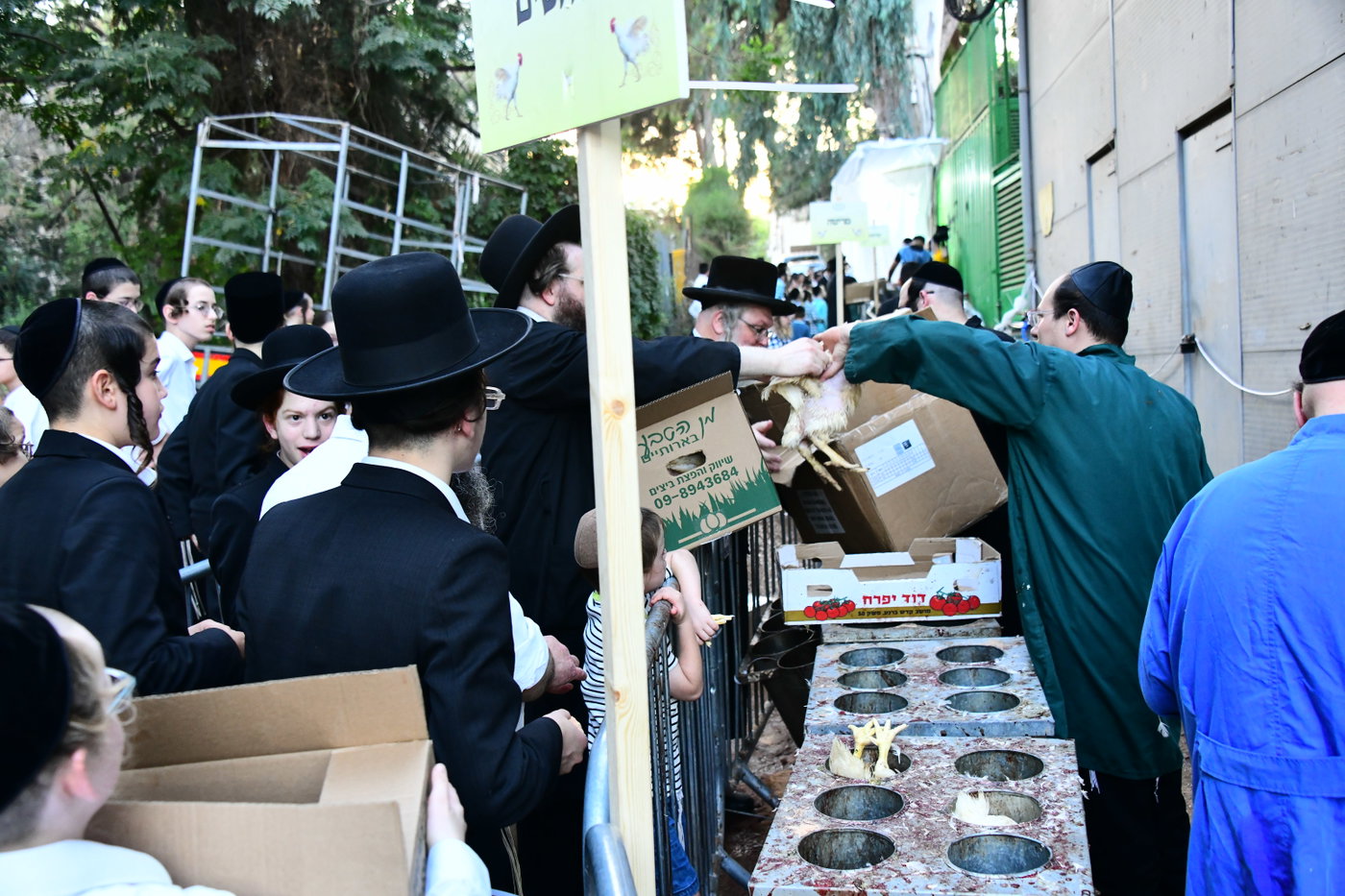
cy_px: 448
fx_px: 1419
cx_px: 672
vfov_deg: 35.0
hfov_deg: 50.7
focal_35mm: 38
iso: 3200
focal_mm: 38
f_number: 5.6
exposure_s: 1/125
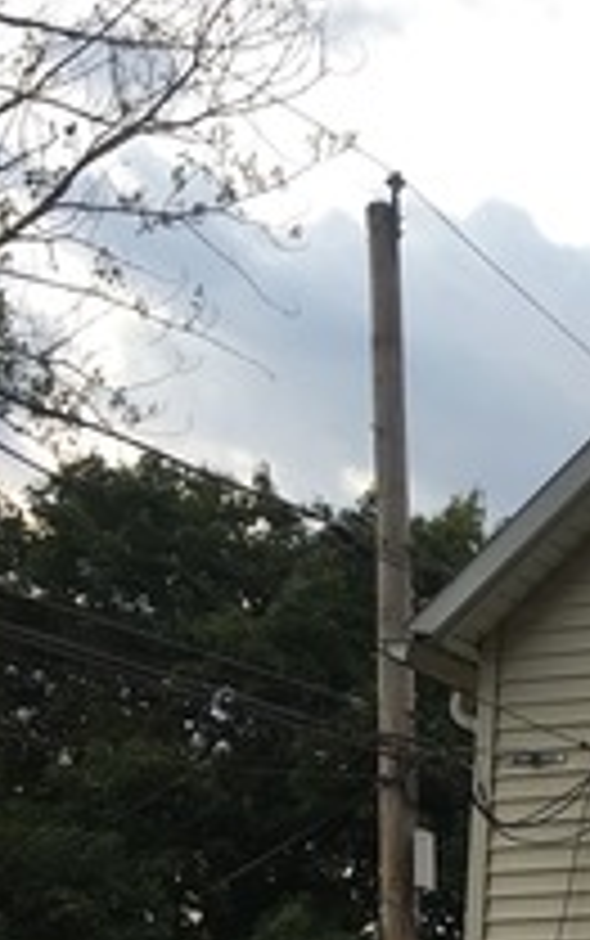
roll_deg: +0.5
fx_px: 2413
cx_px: 1248
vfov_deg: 21.2
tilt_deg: +11.6
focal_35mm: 94
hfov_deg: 12.1
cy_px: 962
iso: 25
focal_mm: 4.15
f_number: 2.2
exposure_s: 1/313
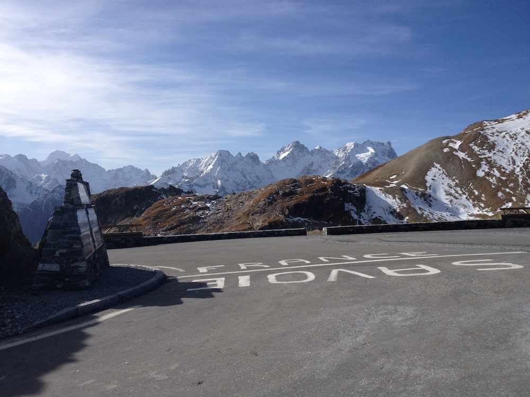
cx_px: 265
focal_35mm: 35
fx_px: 536
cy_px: 198
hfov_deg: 52.6
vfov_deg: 40.7
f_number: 2.4
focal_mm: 4.28
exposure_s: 1/2513
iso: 50
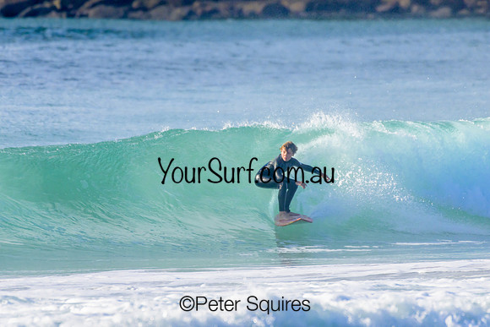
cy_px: 164
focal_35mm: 1000
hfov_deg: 2.1
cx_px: 245
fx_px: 13614
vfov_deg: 1.4
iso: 1250
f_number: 11
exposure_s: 1/2000
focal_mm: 1000
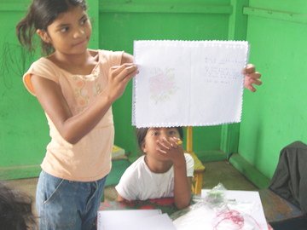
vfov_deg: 30.9
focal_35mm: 47
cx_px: 154
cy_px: 115
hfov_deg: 40.4
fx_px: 417
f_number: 3.1
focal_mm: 10.1
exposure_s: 1/5.1
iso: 102
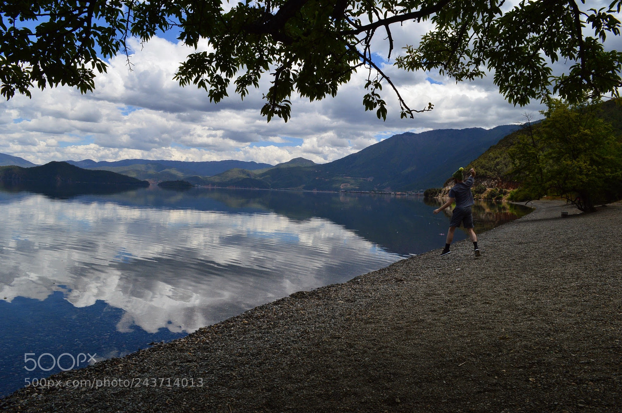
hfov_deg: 67.4
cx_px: 311
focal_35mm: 27
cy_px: 206
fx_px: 466
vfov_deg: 47.9
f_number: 11
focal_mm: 18
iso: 360
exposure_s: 1/500
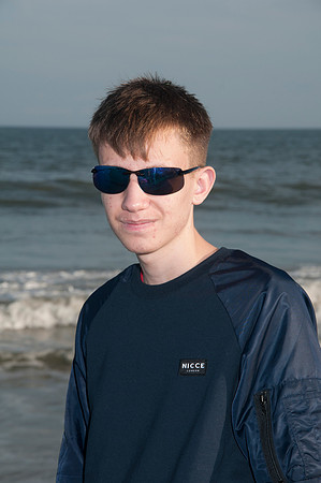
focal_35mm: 135
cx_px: 160
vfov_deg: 15.2
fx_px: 1810
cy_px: 242
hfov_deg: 10.1
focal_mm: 90
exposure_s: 1/250
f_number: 11
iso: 100
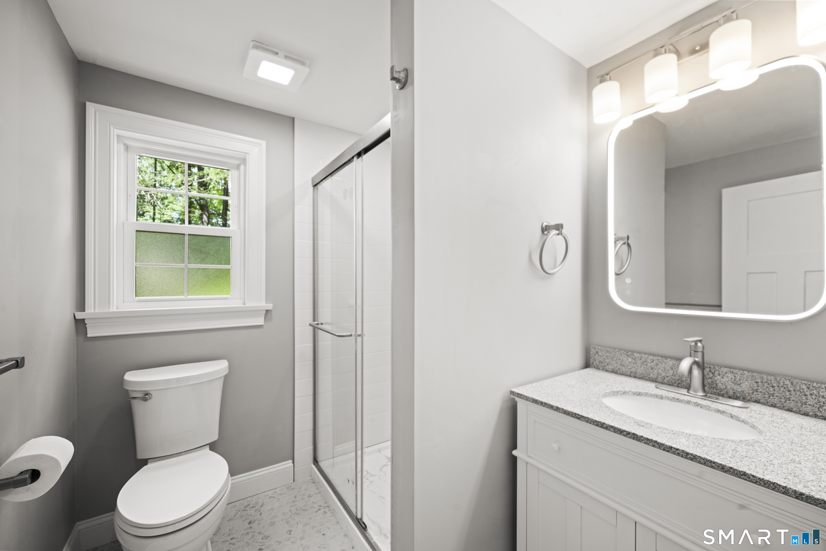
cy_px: 276
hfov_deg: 104.3
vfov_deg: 81.2
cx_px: 413
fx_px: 321
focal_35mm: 14
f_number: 8
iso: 320
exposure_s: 1/8
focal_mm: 14
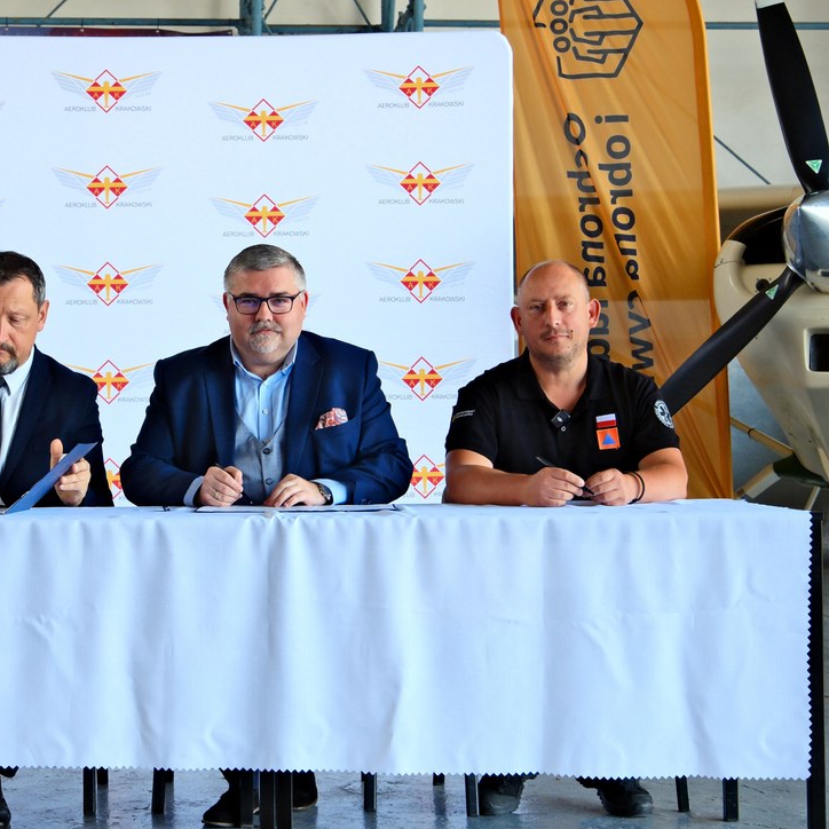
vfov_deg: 27.7
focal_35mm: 62
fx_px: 1680
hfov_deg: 27.4
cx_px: 214
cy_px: 415
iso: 500
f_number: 4
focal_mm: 32.3
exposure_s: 1/80
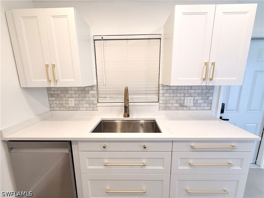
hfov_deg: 102.1
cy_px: 99
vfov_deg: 85.7
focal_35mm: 14
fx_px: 107
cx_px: 132
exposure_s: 1/120
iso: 64
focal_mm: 2.22
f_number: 2.2
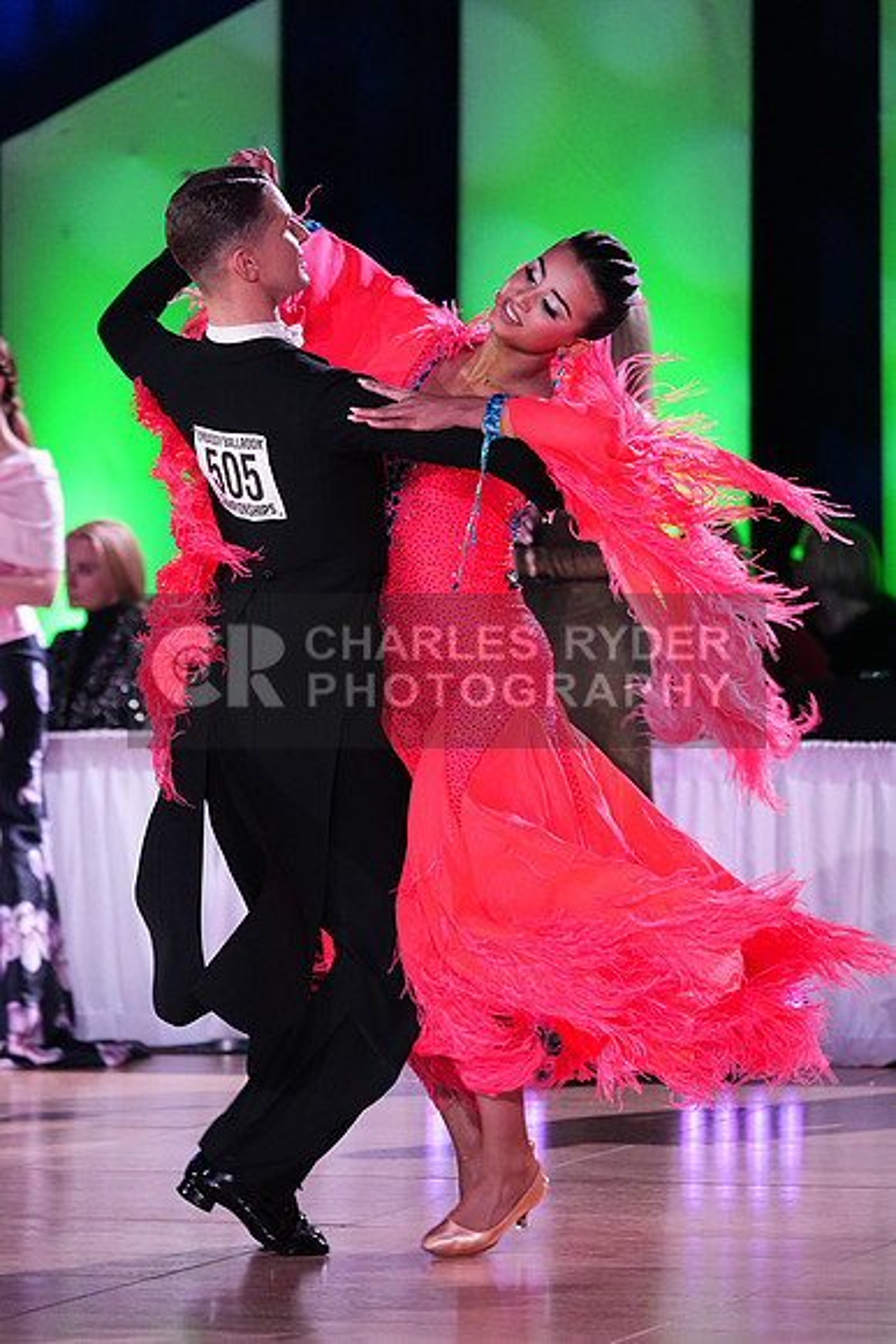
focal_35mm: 200
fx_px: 7462
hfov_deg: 6.9
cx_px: 448
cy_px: 672
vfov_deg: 10.3
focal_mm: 200
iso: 5000
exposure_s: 1/320
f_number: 4
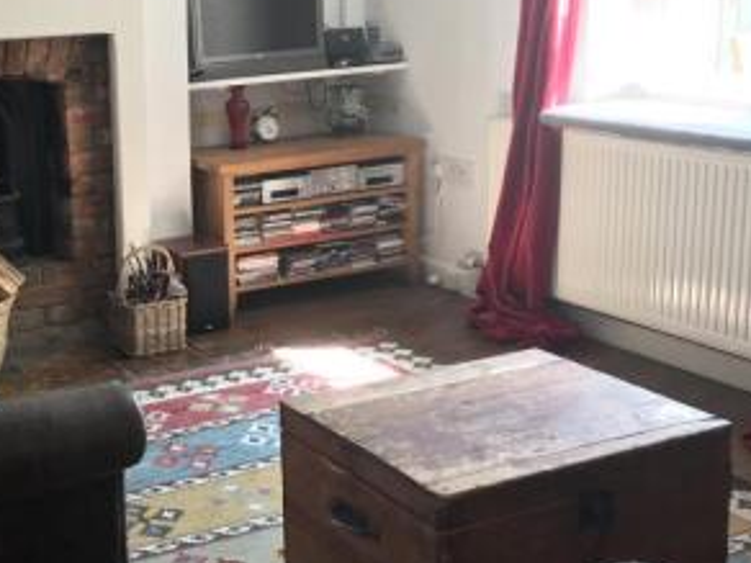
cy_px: 233
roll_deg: +3.1
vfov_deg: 26.1
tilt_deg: -12.5
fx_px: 1215
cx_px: 114
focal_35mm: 56
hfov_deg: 33.0
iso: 40
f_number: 1.8
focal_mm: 3.99
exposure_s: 1/33
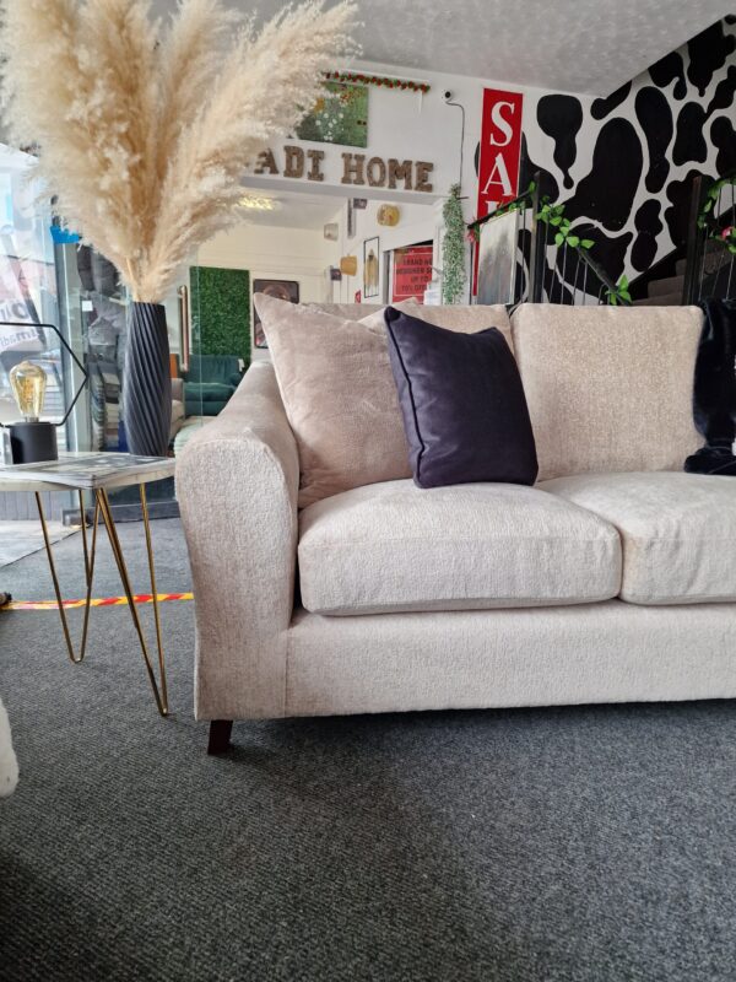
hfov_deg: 58.9
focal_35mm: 23
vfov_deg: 73.9
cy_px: 491
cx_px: 368
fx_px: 652
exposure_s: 1/180
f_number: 1.8
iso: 160
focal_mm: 6.4
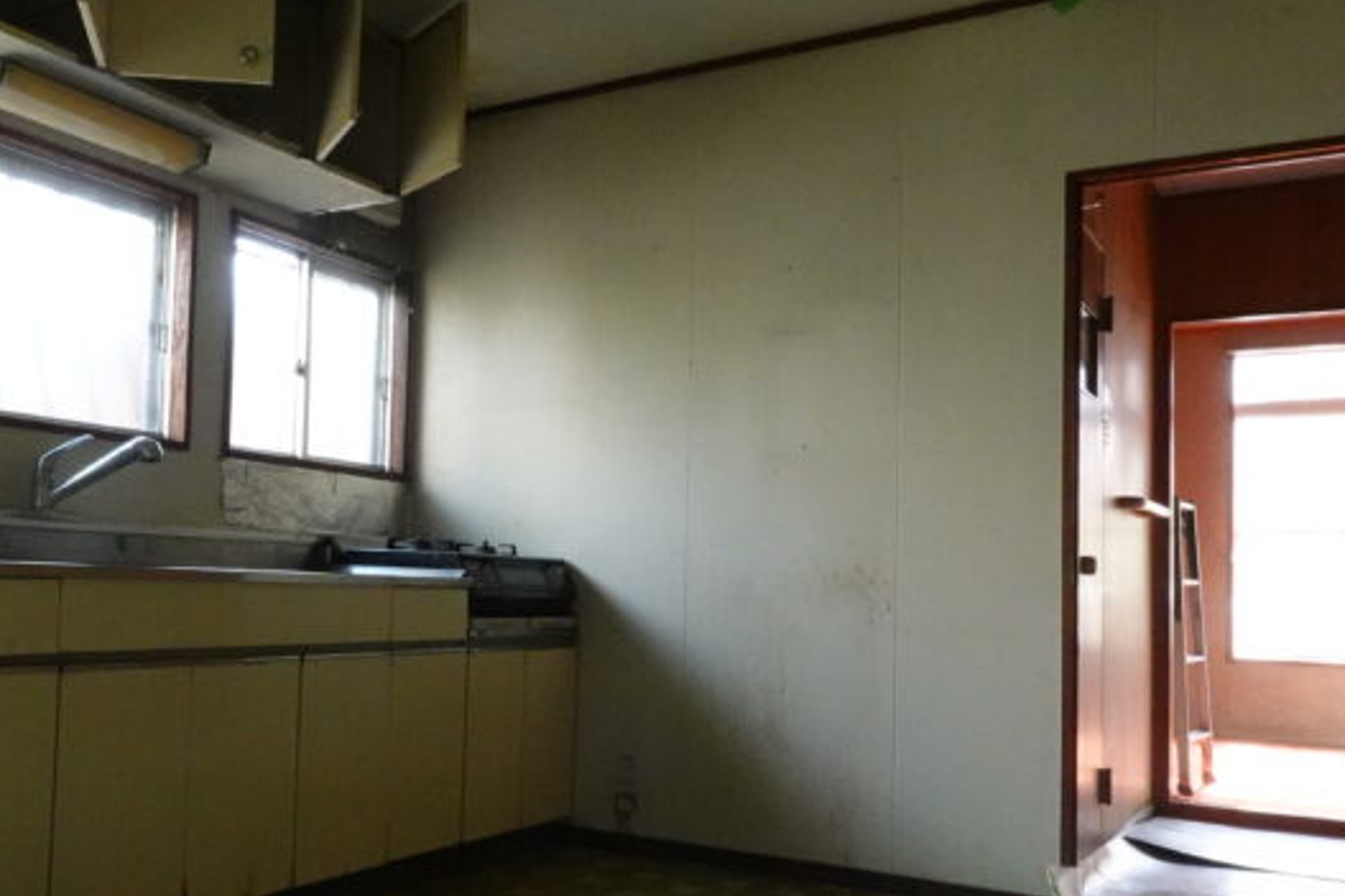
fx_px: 1307
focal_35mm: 35
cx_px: 442
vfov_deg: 37.7
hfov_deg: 53.3
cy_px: 517
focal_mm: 6.9
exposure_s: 1/80
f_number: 9
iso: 3200
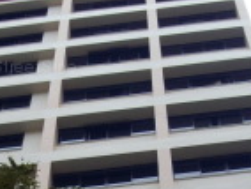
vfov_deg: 10.2
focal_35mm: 143
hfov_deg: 13.8
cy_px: 246
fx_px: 1039
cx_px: 106
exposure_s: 1/200
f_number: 5.6
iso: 80
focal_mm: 6.2
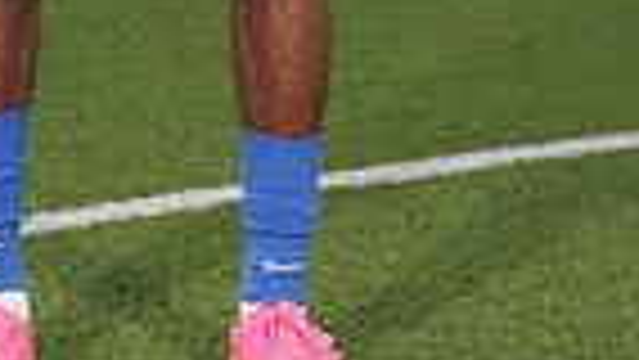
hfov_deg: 11.1
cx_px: 104
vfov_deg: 6.0
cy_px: -522
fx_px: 3271
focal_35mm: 193
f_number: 8
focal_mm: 58
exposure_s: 1/200
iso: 100
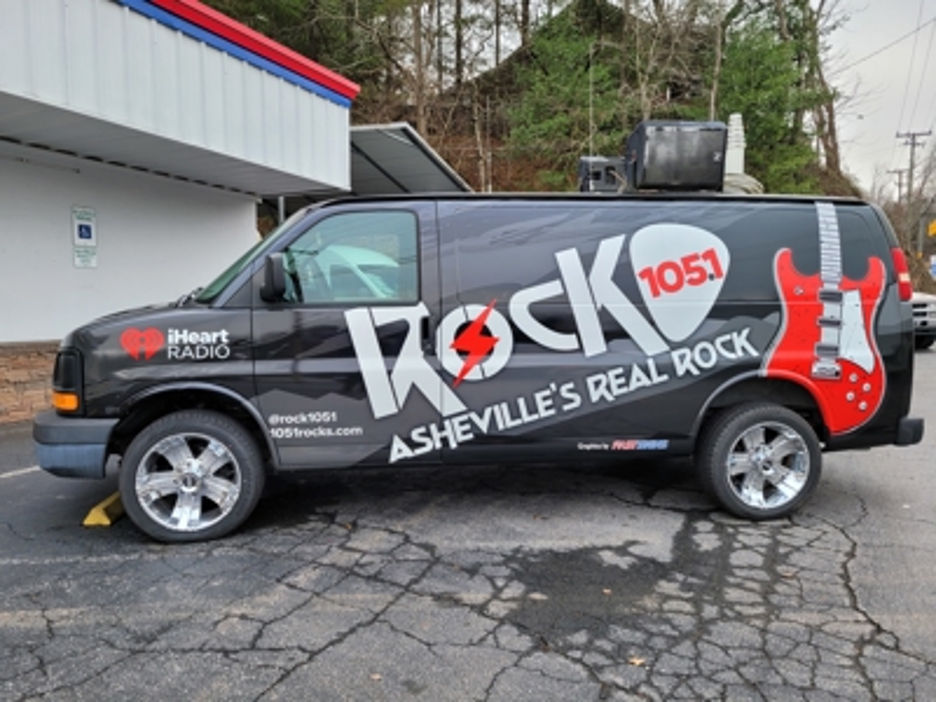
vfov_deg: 53.1
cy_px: 351
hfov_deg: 67.3
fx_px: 703
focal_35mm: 26
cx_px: 468
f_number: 1.8
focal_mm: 5.4
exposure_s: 1/203
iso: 40
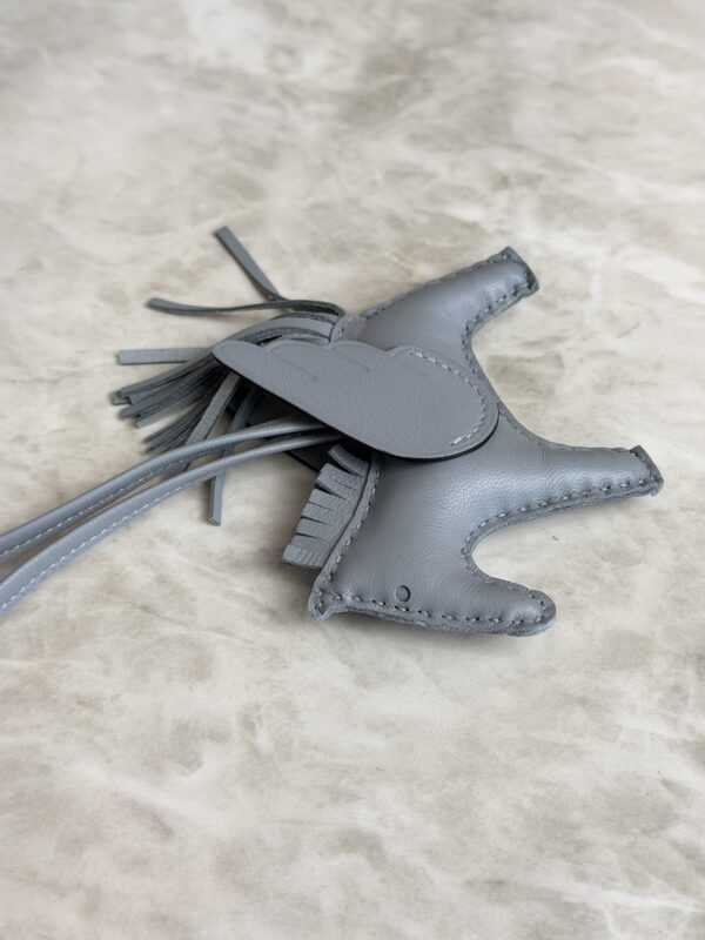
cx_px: 352
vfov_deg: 39.7
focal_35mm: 48
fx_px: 1303
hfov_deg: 30.3
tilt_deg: -53.8
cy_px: 470
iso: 64
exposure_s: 1/120
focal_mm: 6.76
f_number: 1.78
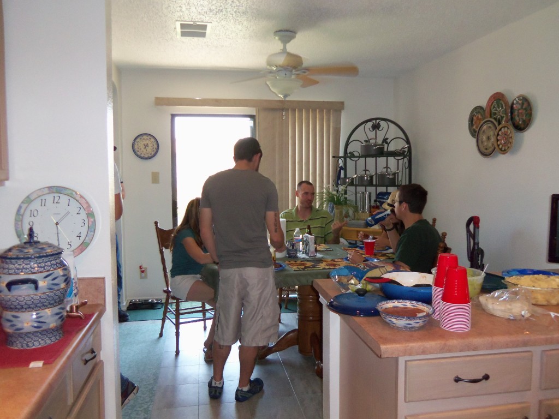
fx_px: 452
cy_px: 210
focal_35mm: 28
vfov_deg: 49.7
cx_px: 280
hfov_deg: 63.4
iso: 200
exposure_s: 1/40
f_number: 3.9
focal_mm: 5.1
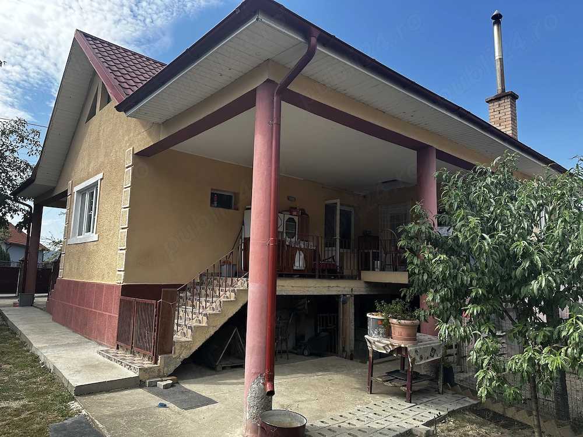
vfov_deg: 56.8
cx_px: 292
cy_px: 218
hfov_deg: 71.6
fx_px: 404
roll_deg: -1.6
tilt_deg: +8.3
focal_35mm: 24
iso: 80
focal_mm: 6.86
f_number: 1.78
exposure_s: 1/1812
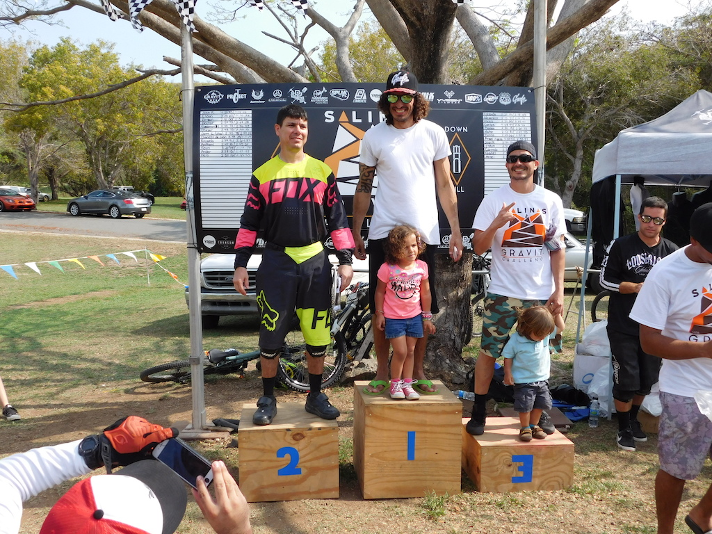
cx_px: 356
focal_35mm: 36
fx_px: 740
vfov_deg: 39.7
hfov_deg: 51.4
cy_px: 267
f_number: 3.5
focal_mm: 6.3
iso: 125
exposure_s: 1/800
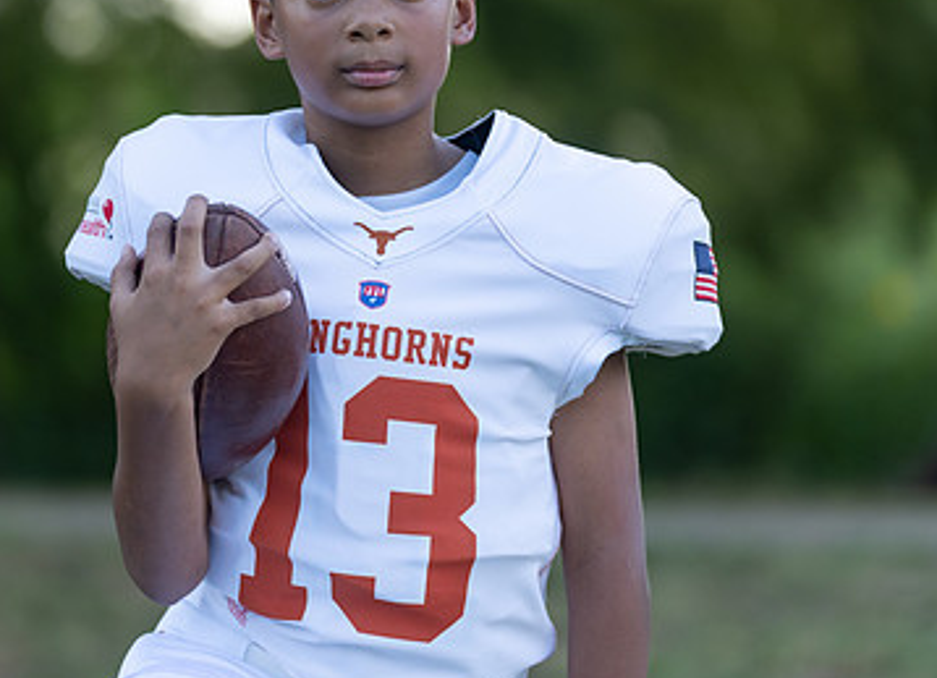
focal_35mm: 261
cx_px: 378
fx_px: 6976
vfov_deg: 5.6
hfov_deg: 7.7
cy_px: 232
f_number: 2.8
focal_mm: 146
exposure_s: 1/400
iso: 160
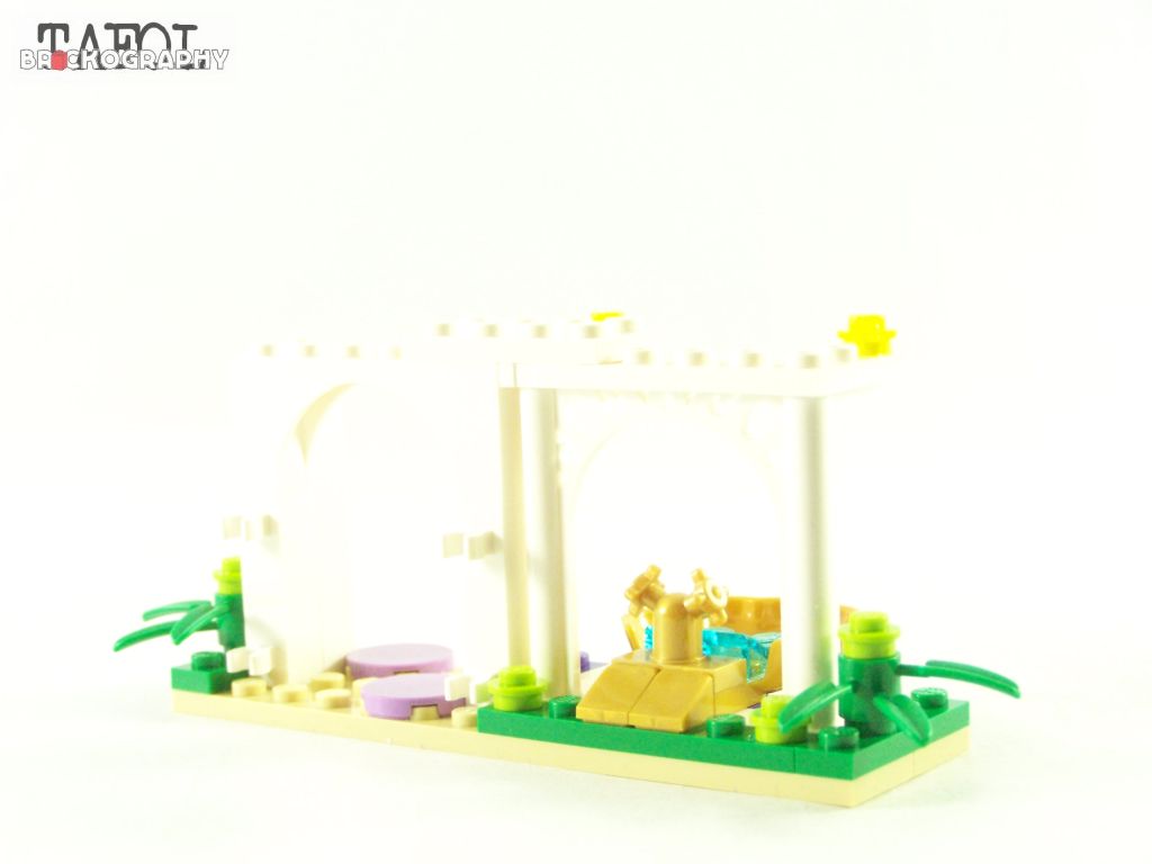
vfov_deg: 21.3
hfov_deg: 28.2
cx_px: 576
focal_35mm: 69
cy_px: 432
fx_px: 2296
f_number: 3.6
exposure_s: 1/60
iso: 400
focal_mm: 11.5
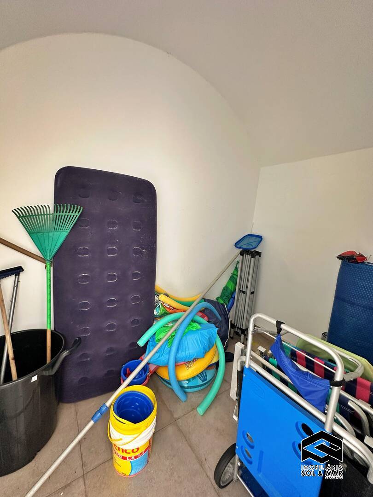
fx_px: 201
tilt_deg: -7.9
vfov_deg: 102.1
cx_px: 186
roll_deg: -5.4
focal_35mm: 14
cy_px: 248
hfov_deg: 85.7
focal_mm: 2.22
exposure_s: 1/99
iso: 160
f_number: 2.2
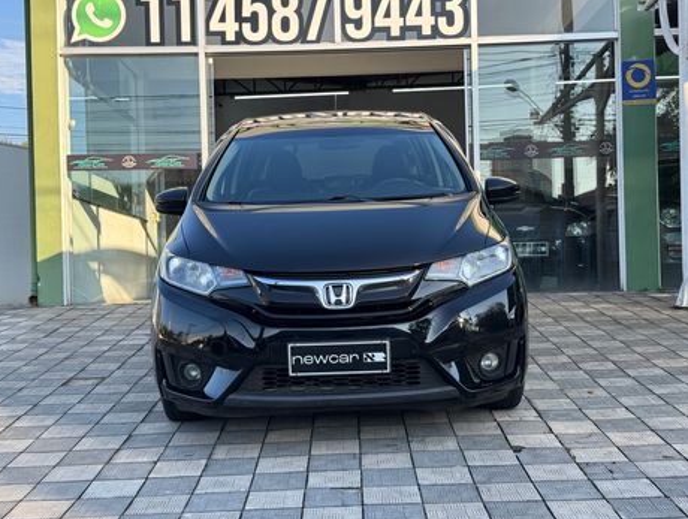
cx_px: 341
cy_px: 263
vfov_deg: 29.8
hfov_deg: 38.8
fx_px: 976
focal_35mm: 49
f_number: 1.78
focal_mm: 6.76
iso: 64
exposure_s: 1/379
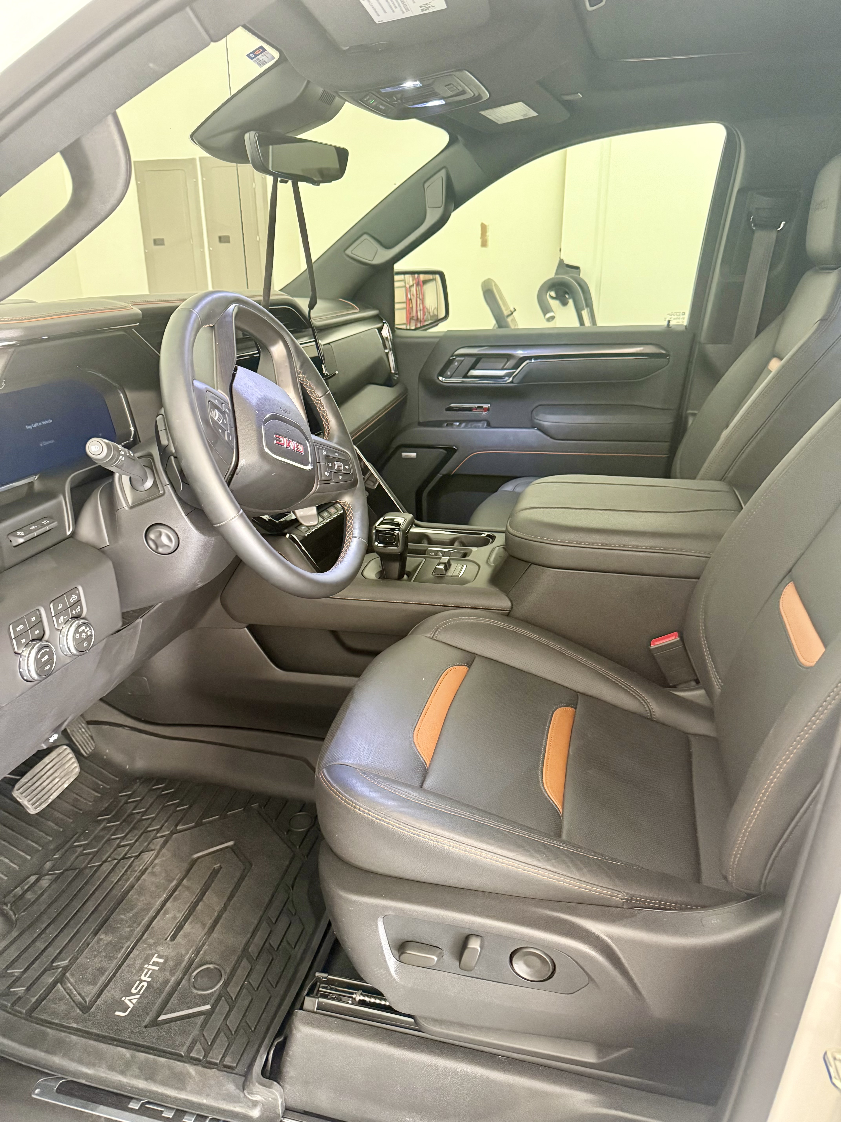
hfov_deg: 56.8
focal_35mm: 24
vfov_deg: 71.6
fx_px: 777
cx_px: 420
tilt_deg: -20.6
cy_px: 561
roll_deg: +1.0
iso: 800
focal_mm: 6.76
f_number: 1.78
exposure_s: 1/55
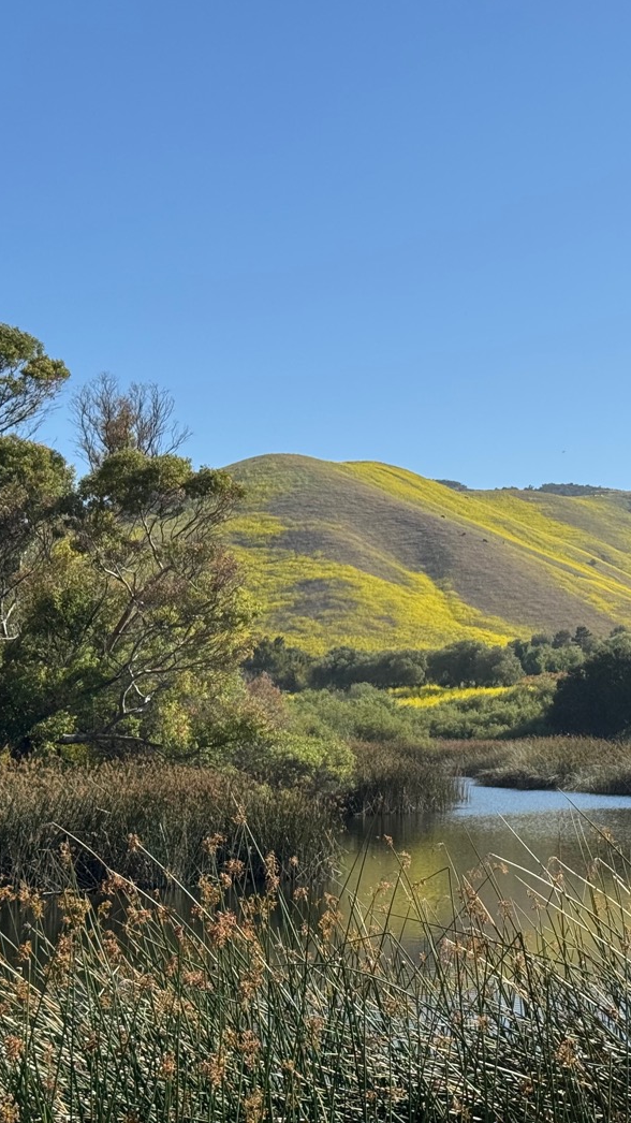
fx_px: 2083
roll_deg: -0.4
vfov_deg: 30.2
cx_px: 593
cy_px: 562
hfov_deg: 16.9
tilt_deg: +4.2
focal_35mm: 70
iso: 64
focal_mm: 6.76
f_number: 1.78
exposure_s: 1/4975
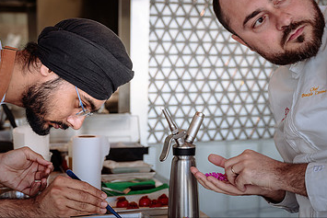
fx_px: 563
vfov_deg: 21.9
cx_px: 128
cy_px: 122
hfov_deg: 32.3
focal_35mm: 62
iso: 64
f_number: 2.8
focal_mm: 38
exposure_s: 1/100
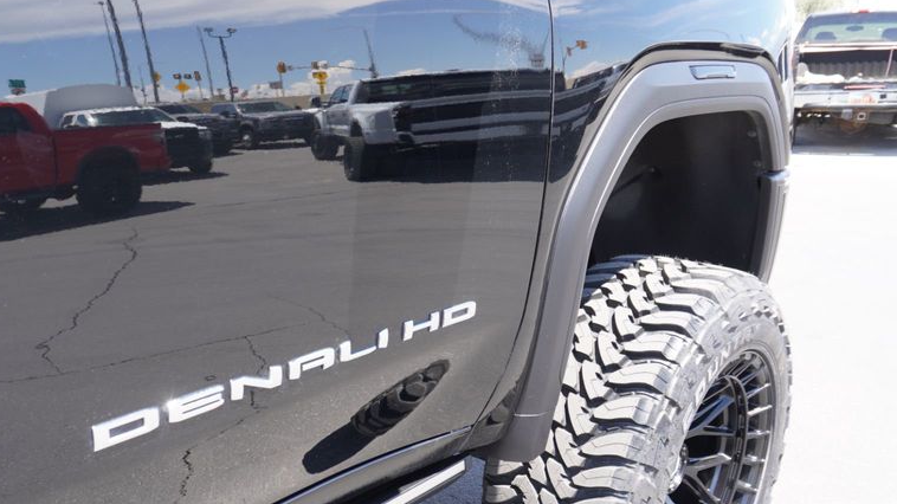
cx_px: 311
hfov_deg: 57.0
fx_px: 809
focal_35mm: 34
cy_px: 285
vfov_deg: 34.6
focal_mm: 16
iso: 100
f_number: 4.5
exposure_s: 1/80
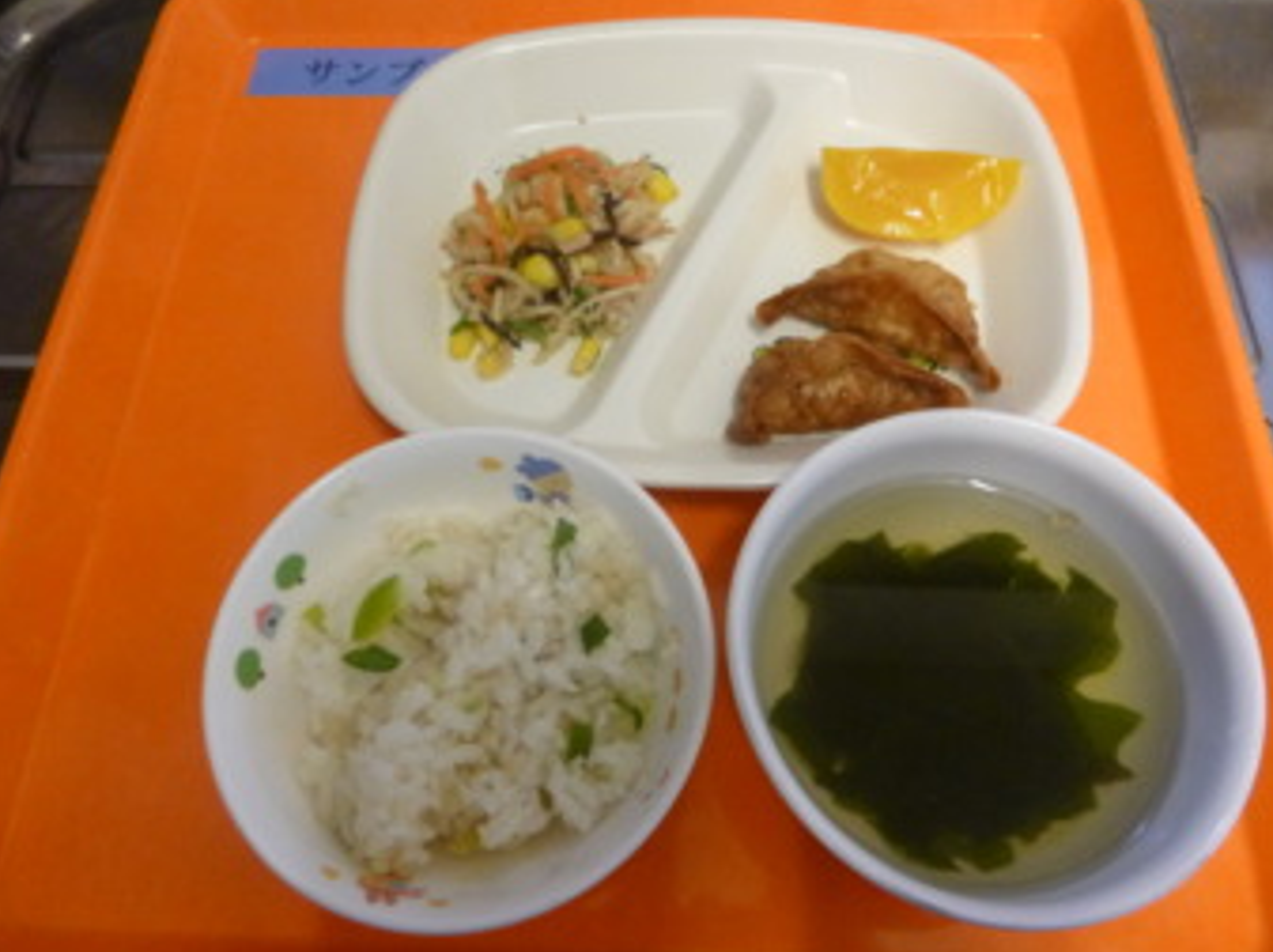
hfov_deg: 67.4
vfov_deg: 53.0
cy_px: 468
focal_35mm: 26
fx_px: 955
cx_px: 631
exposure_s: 1/15
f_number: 3.9
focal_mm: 4.5
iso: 400
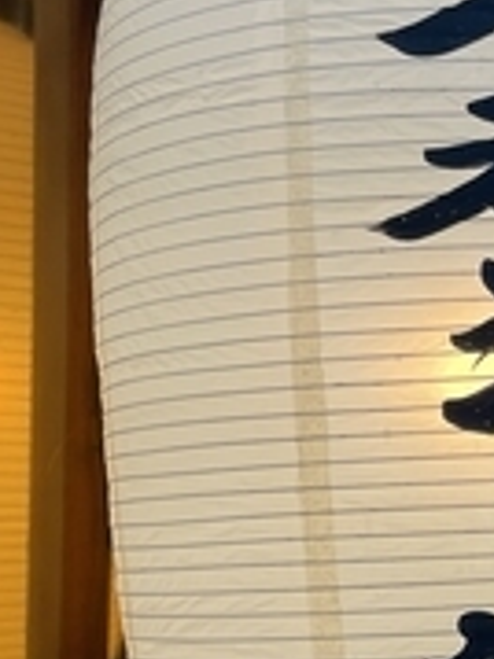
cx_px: 579
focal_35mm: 87
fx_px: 1657
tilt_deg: +0.4
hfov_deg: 16.3
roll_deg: +1.2
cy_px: 549
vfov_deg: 22.2
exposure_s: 1/121
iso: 50
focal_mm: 4.2
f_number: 1.6
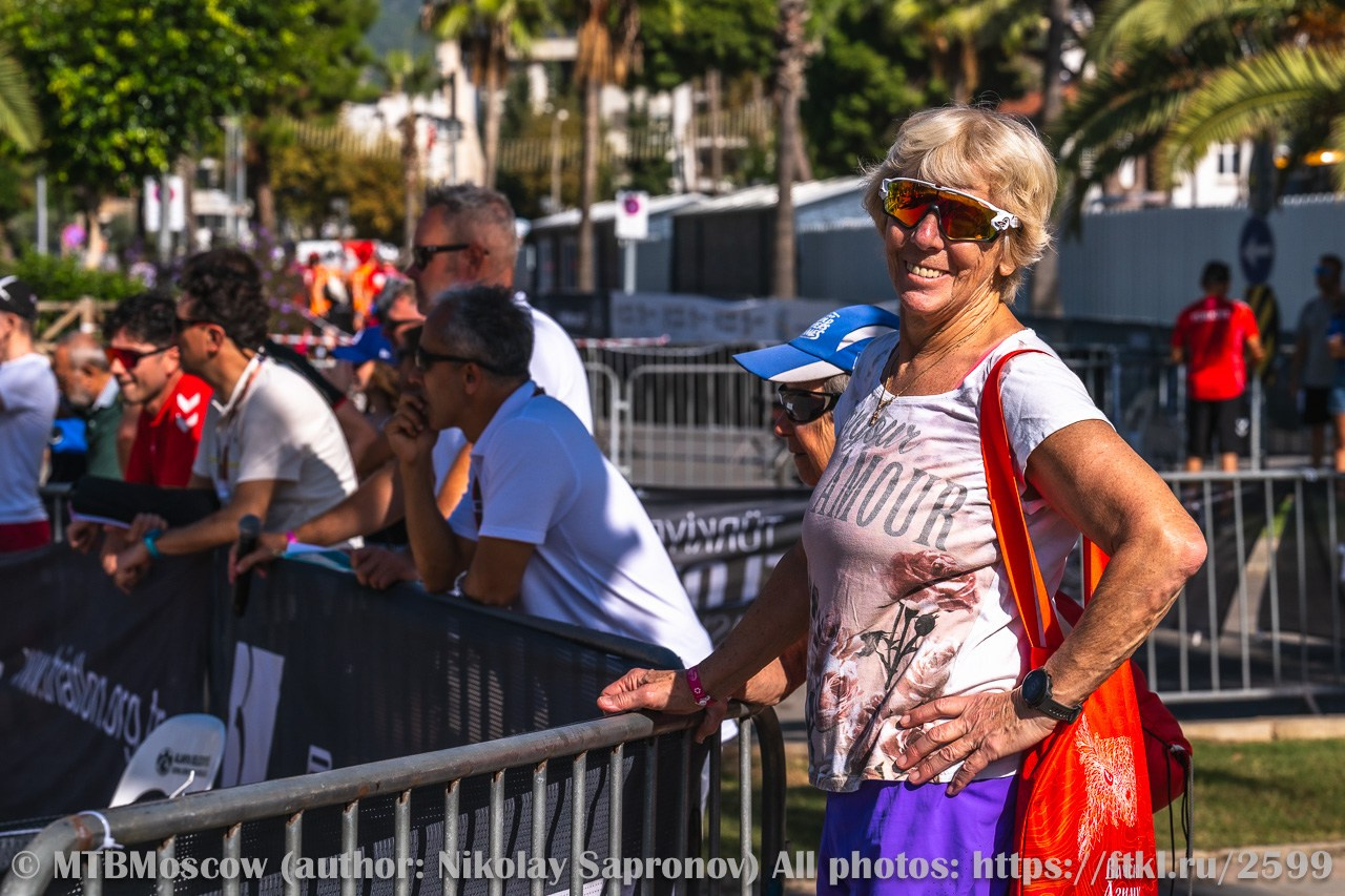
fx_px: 3362
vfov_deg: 15.2
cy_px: 448
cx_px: 672
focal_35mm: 90
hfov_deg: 22.6
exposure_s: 1/2500
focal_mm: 90
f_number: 7.1
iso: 320
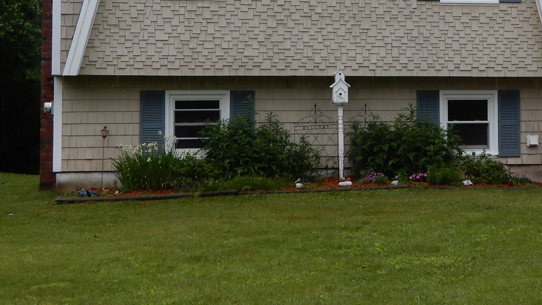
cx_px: 474
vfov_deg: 13.6
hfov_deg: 23.6
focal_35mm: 88
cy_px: 20
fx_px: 1265
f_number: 4
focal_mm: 7.5
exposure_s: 1/200
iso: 80
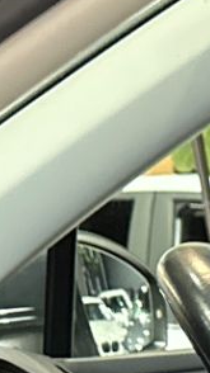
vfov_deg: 11.3
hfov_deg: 5.9
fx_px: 1696
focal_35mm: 171
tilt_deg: -16.9
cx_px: 851
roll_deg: +1.7
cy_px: 761
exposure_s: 1/60
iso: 800
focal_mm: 6.86
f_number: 1.78
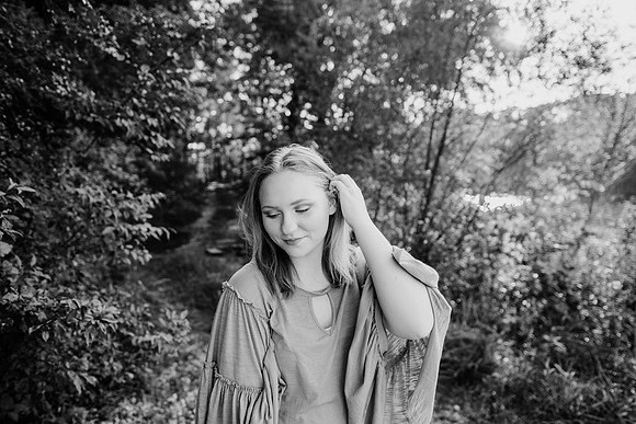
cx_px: 318
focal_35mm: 24
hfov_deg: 73.7
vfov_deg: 53.2
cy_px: 212
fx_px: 424
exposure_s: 1/800
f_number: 2.8
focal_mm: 24
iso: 250
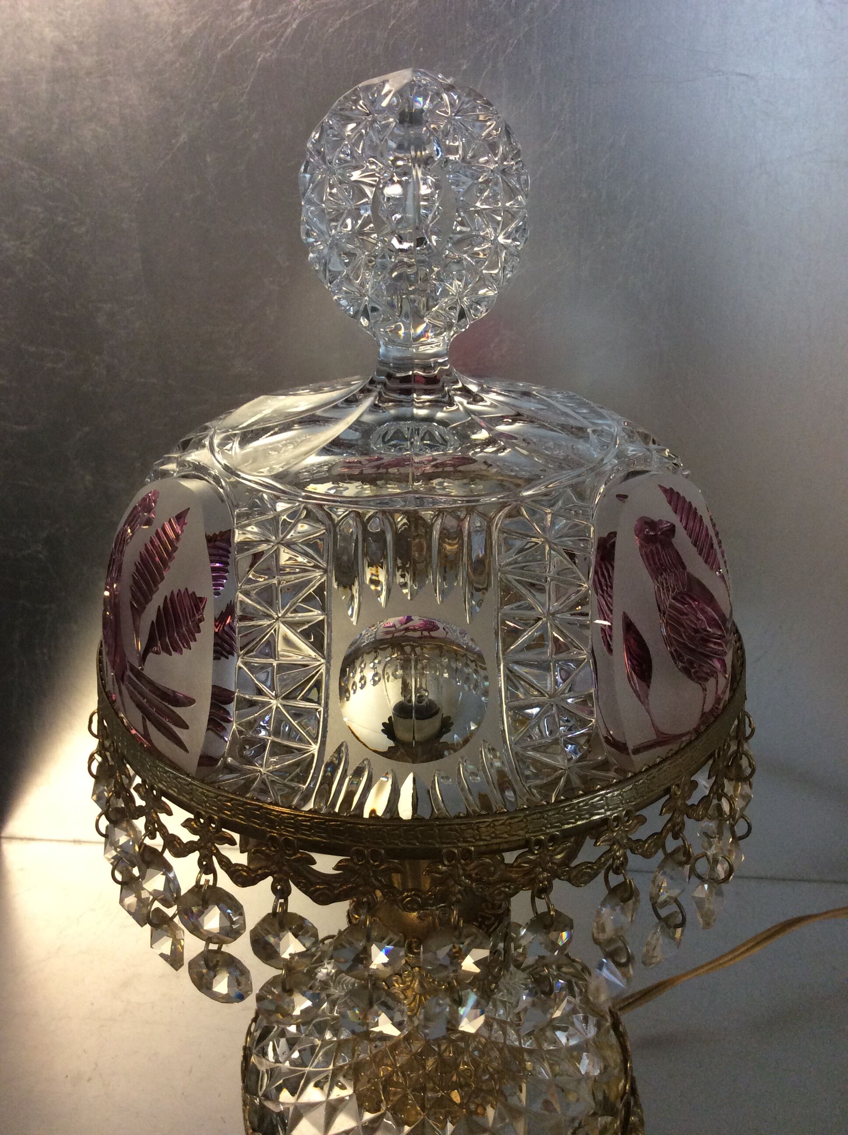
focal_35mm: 32
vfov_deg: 56.9
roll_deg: +2.2
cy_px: 568
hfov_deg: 44.1
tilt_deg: -24.7
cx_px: 424
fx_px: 1048
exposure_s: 1/25
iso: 100
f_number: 2.4
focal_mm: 3.3
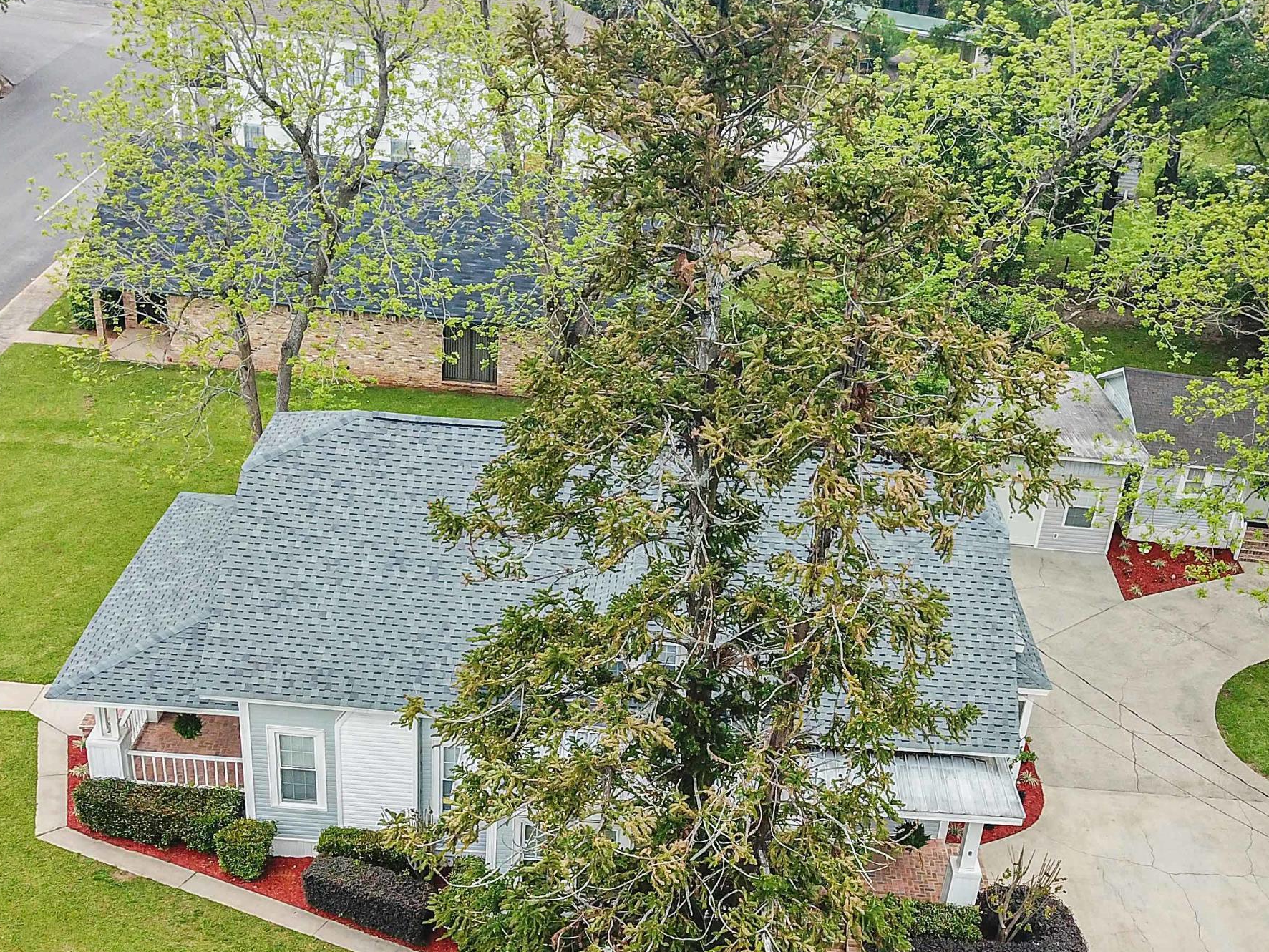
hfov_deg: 42.8
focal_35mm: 44
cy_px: 727
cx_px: 721
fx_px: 1613
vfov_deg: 32.2
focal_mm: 4.73
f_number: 2.2
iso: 100
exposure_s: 1/550
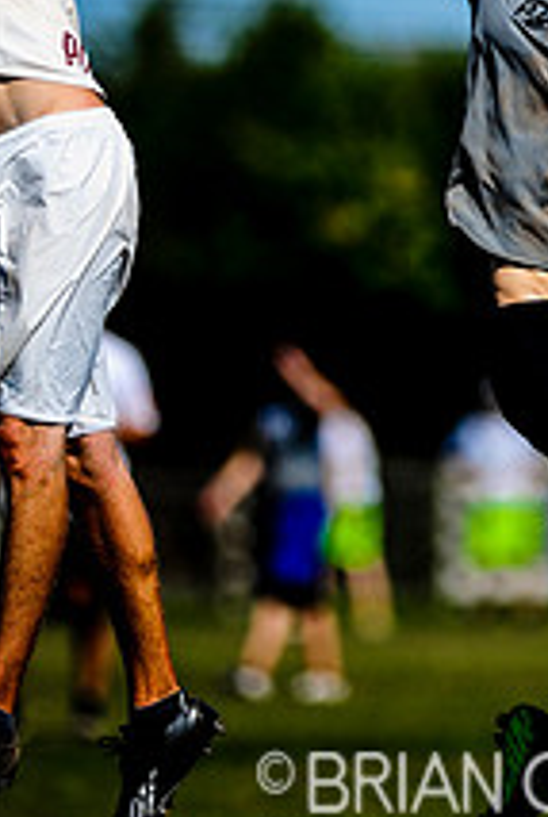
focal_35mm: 633
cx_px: 527
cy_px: 77
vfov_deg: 3.2
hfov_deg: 2.2
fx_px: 14382
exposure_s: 1/8000
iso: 200
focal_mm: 300
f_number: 2.8
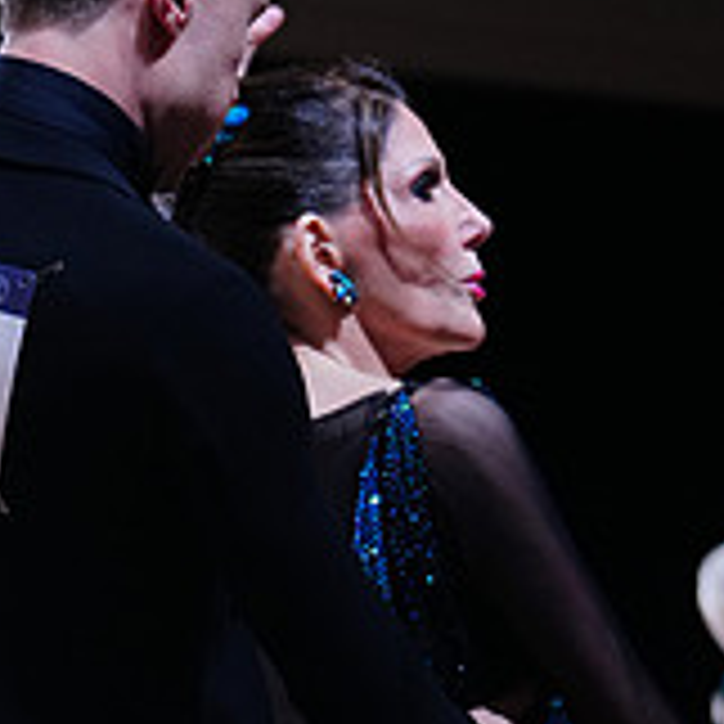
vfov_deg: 7.9
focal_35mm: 214
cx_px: -137
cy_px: 1250
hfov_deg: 8.1
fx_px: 5064
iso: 1250
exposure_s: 1/640
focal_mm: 70
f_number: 2.8
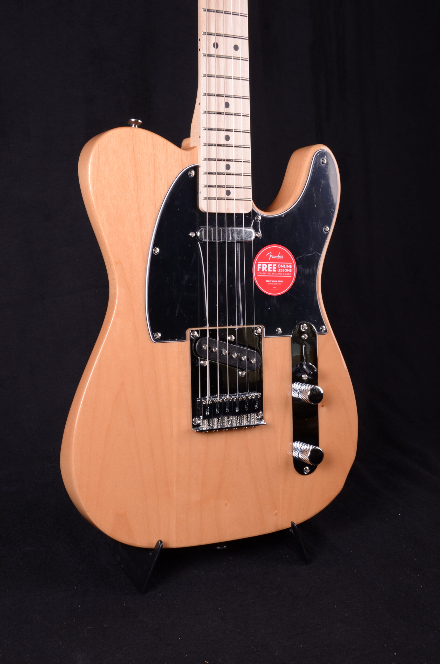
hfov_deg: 25.6
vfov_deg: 37.9
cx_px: 220
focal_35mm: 52
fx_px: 967
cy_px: 332
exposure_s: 1/200
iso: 200
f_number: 13
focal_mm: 35
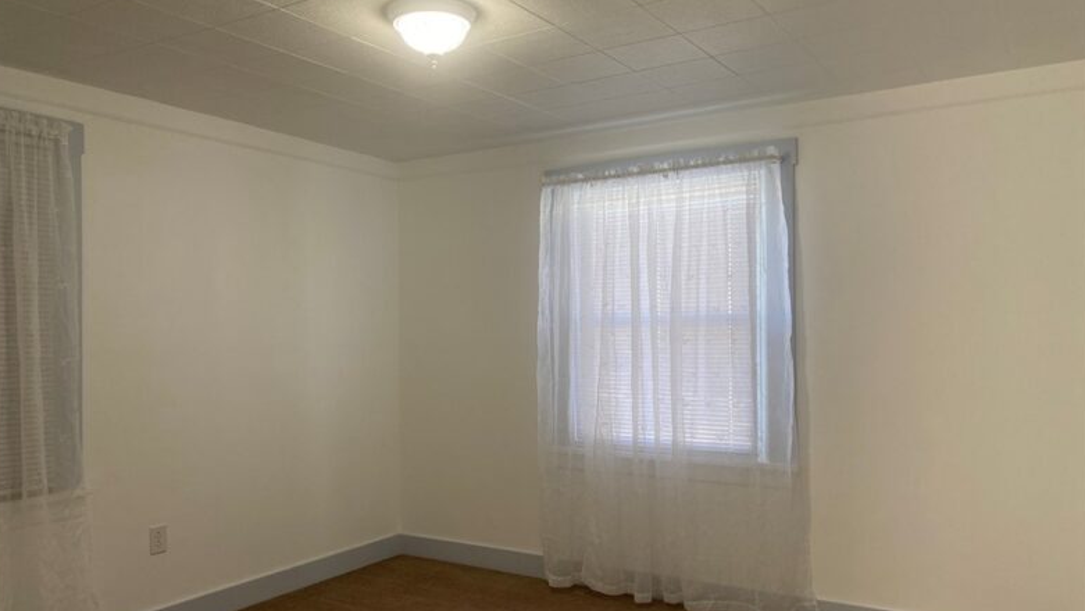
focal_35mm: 29
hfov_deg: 66.0
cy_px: 328
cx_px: 538
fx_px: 835
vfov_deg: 40.2
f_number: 1.8
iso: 125
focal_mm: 4.25
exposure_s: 1/120
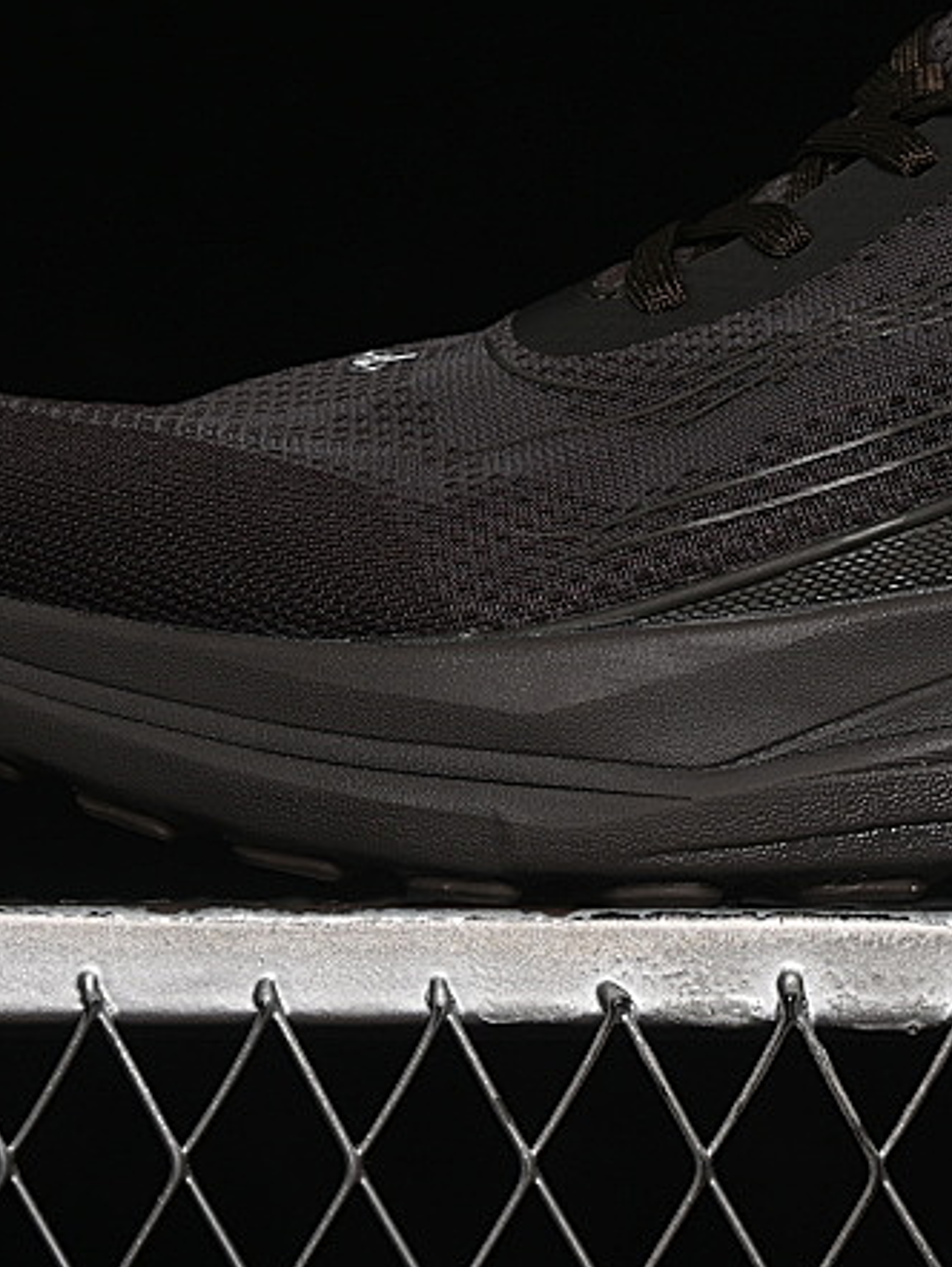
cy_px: 267
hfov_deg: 8.4
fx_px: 6448
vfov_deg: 11.2
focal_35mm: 176
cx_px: 946
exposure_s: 1/50
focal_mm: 50
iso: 160
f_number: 6.3
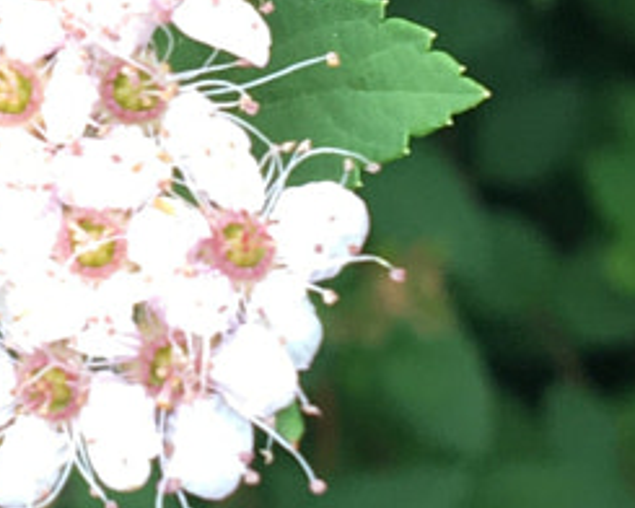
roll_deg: -3.5
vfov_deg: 8.2
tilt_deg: -29.8
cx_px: -39
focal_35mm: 185
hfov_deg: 10.3
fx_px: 3477
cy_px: -174
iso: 32
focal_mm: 4.15
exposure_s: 1/120
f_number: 2.2
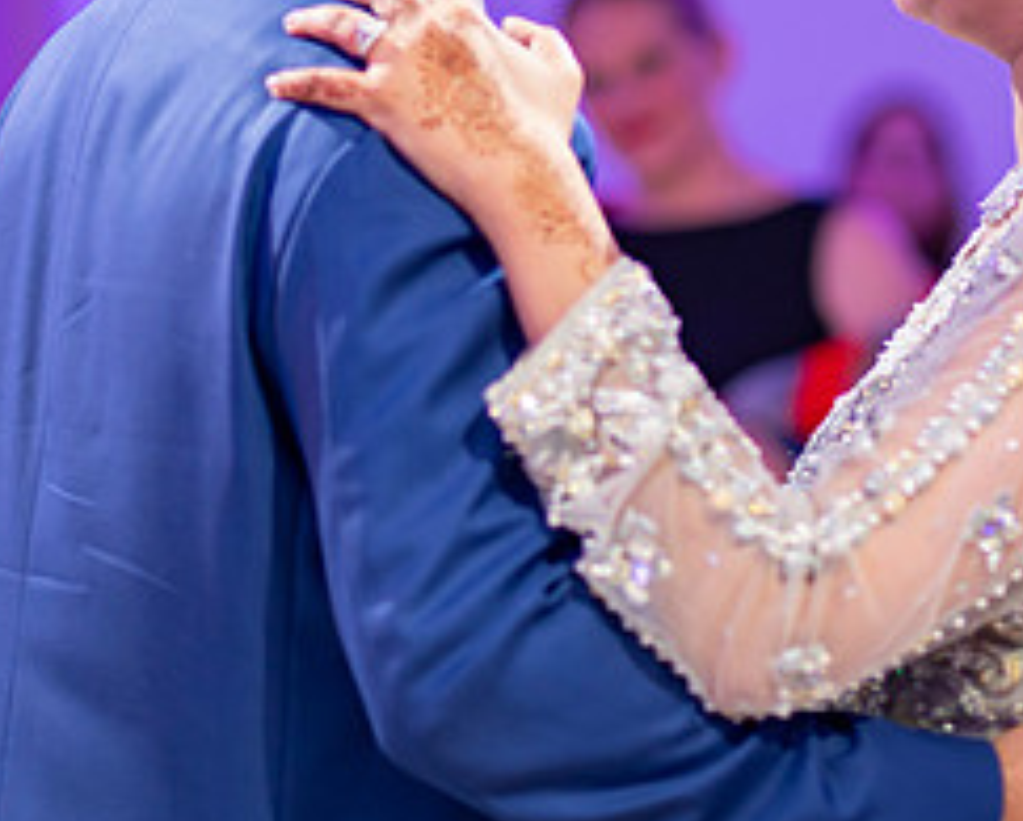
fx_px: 6275
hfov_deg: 9.3
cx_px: 986
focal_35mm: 207
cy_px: 96
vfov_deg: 7.5
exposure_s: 1/125
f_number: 2
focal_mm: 85
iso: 500
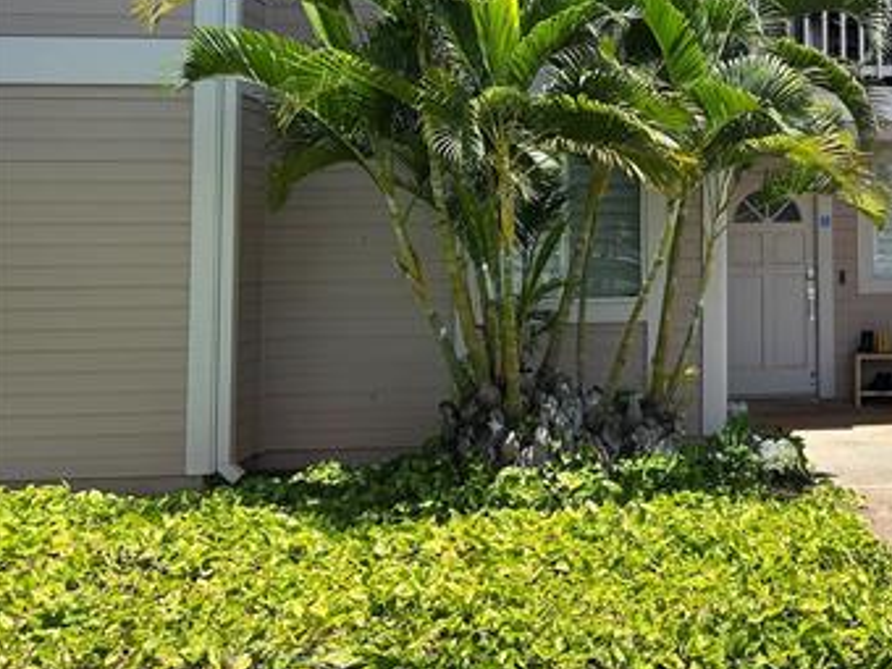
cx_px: 832
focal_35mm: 49
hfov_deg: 36.1
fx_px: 1263
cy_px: 194
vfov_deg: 29.4
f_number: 1.5
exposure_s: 1/2208
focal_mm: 5.7
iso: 50
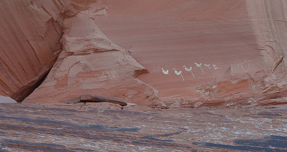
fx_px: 2193
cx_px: 156
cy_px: 99
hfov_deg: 7.5
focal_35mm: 292
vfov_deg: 4.0
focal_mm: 200
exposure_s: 1/250
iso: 1600
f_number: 8
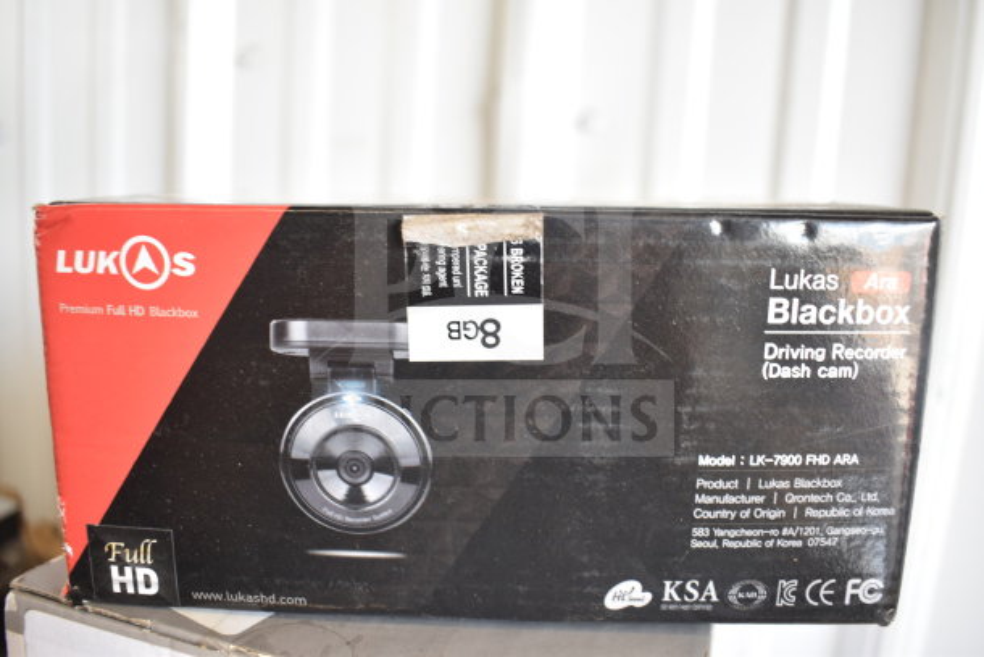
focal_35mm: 30
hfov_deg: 61.9
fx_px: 820
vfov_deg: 43.6
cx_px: 492
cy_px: 328
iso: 220
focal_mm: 20
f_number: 3.5
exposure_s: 1/30
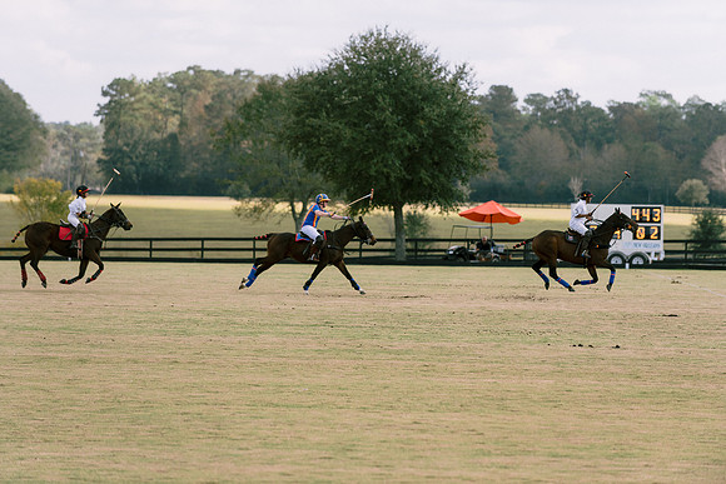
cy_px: 244
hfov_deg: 13.3
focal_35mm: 154
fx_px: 3111
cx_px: 369
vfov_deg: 8.9
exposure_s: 1/3200
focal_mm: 150
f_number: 4
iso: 200
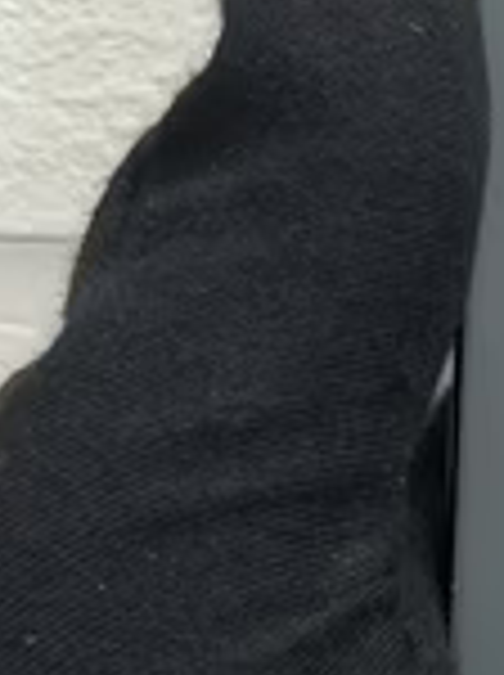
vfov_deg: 9.7
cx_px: 968
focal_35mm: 205
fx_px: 3991
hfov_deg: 7.0
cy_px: 396
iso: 64
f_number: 1.78
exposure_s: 1/50
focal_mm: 6.76
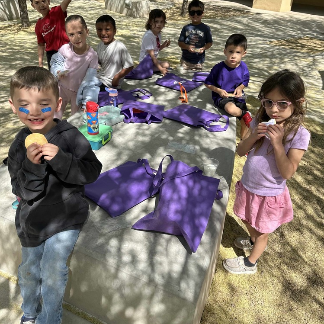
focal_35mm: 29
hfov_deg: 55.6
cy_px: 143
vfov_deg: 55.5
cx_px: 163
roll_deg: -3.1
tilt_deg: -29.6
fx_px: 307
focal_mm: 6.86
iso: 80
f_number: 1.78
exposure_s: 1/1639
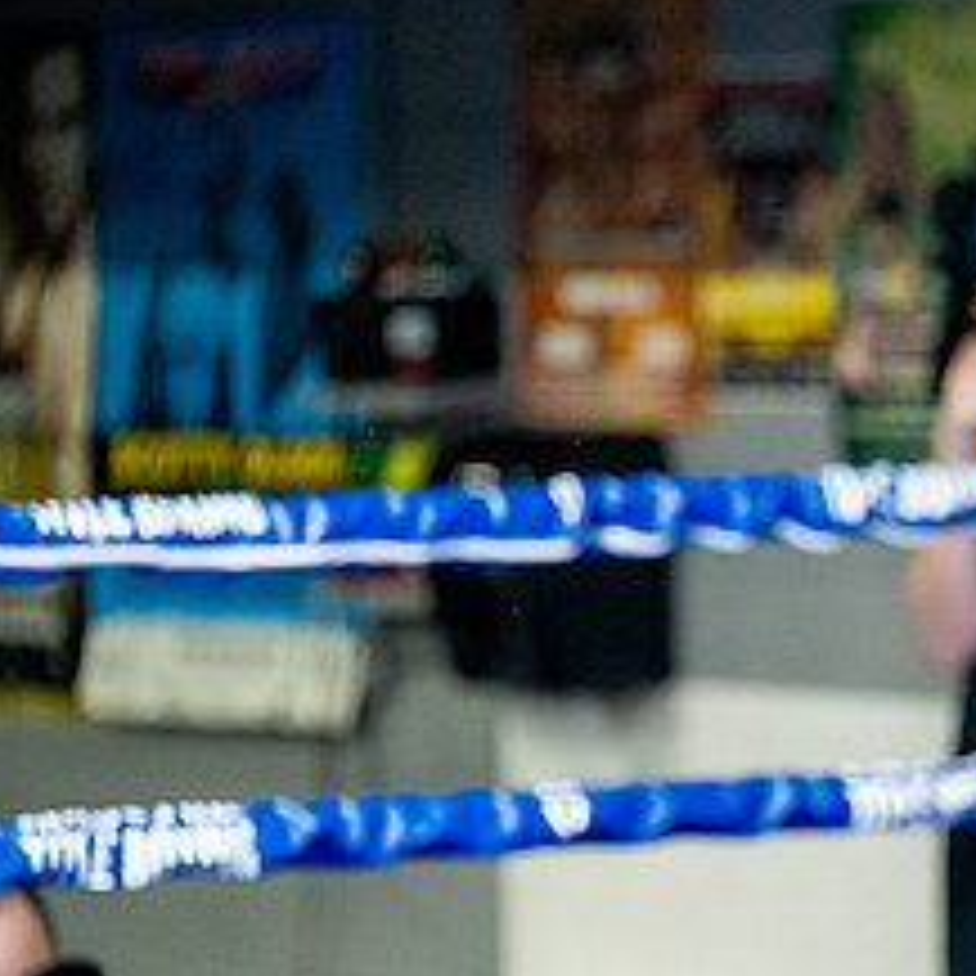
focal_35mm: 227
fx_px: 7241
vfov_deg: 7.7
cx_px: 1187
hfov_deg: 7.6
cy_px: 704
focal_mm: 100
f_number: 2
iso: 6400
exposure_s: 1/1000
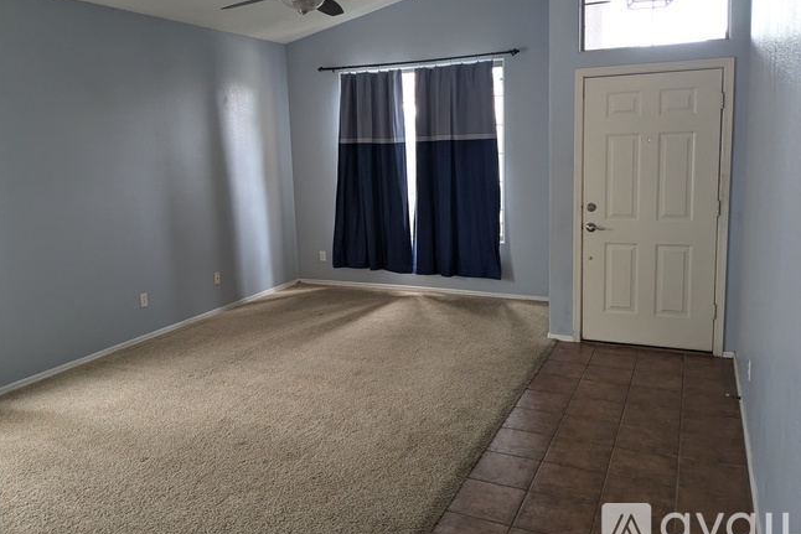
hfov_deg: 63.6
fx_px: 645
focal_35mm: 29
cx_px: 389
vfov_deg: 44.9
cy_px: 243
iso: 235
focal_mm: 4.38
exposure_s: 1/120
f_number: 1.73
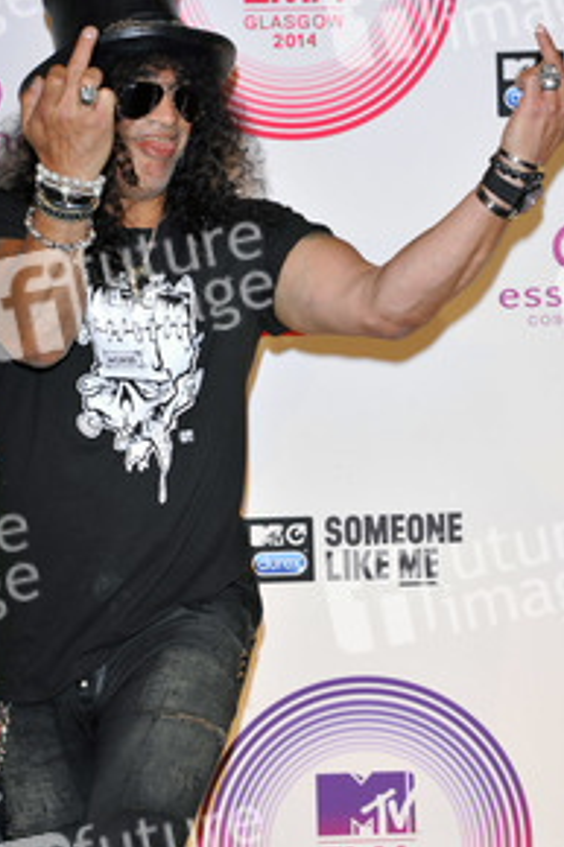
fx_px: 3411
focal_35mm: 145
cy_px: 438
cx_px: 209
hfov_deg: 9.4
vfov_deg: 14.2
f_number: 7.1
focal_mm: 105
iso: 800
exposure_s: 1/250
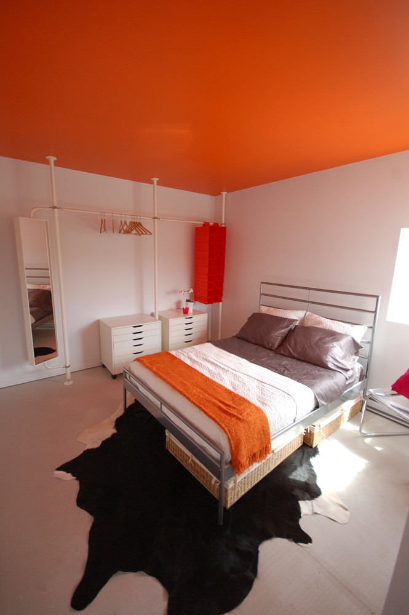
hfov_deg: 77.2
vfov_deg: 100.4
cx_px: 204
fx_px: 256
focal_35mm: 15
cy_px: 308
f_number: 4
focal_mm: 10
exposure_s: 1/250
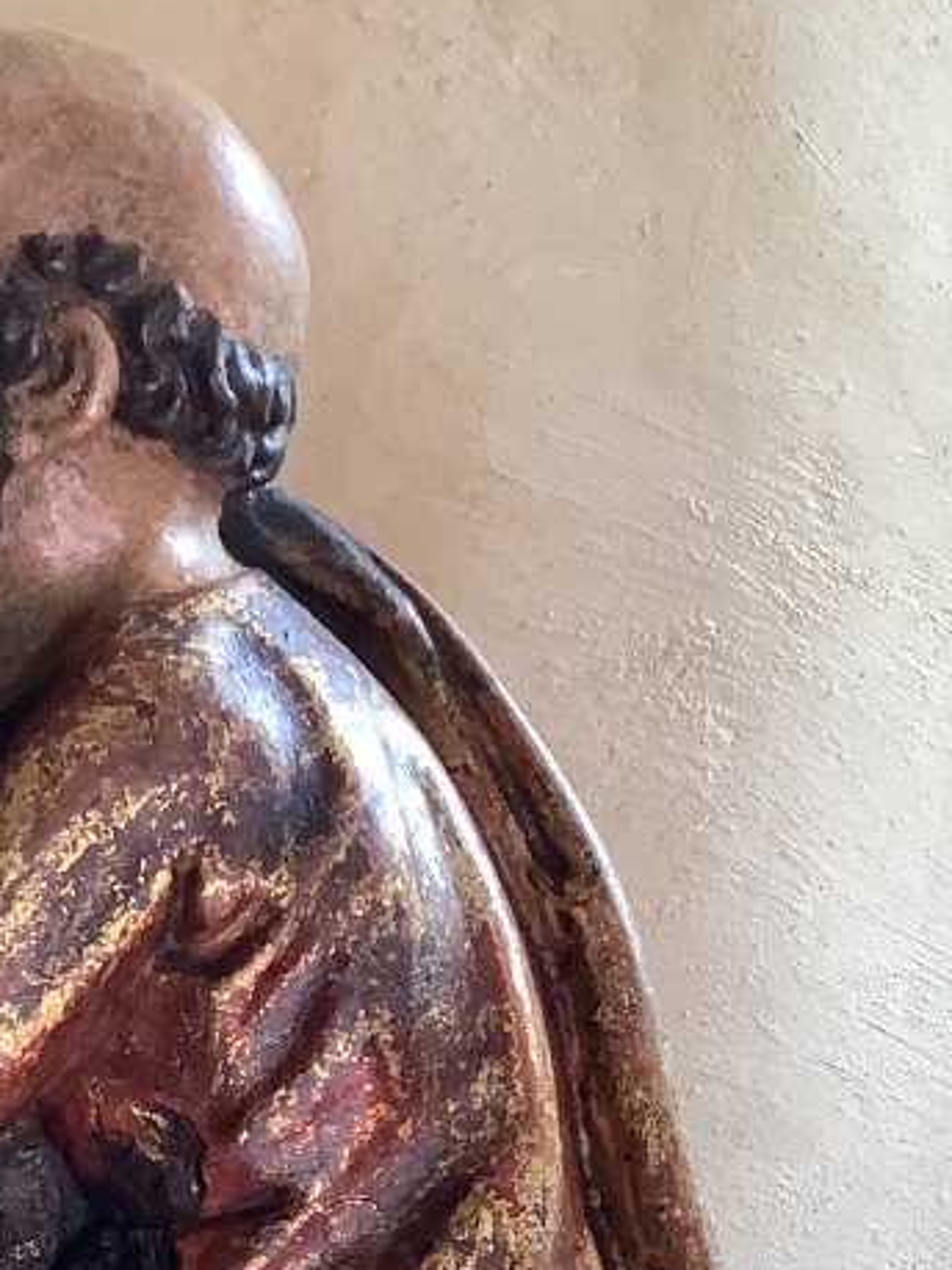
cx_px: 138
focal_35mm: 81
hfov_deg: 18.0
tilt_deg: -18.8
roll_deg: -0.9
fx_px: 2972
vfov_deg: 22.0
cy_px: 1585
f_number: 2.4
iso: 100
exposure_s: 1/60
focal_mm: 3.3
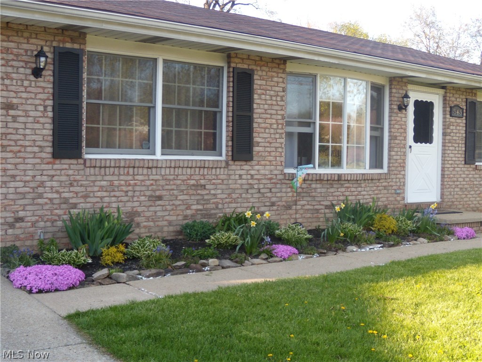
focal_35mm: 42
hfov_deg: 44.8
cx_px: 241
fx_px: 585
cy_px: 181
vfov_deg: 34.3
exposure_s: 1/60
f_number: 3.7
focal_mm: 7.5
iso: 80
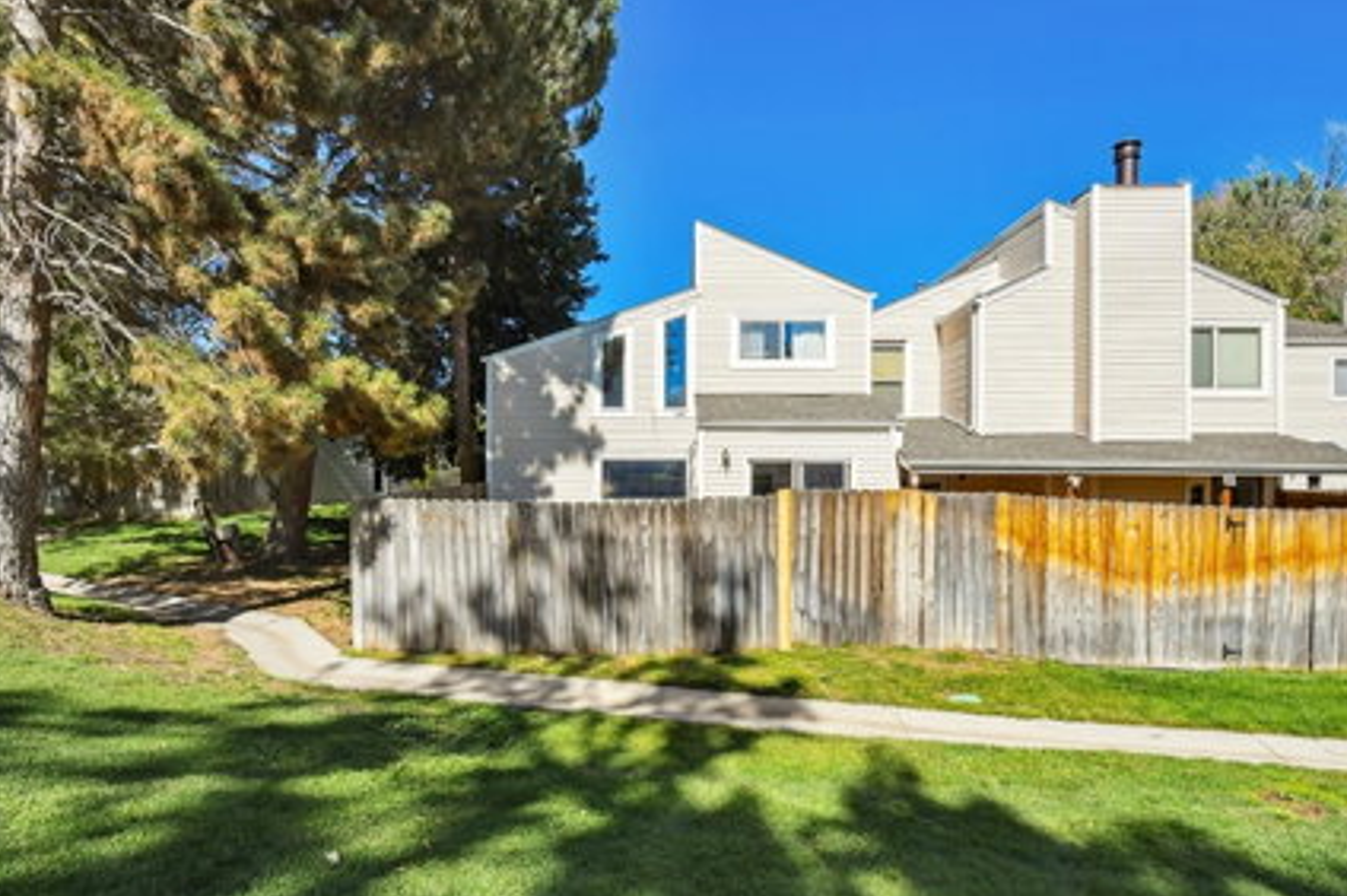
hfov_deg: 93.3
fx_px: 636
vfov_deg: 70.3
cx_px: 689
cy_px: 470
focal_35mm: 17
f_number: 11
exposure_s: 1/640
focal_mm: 10
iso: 400
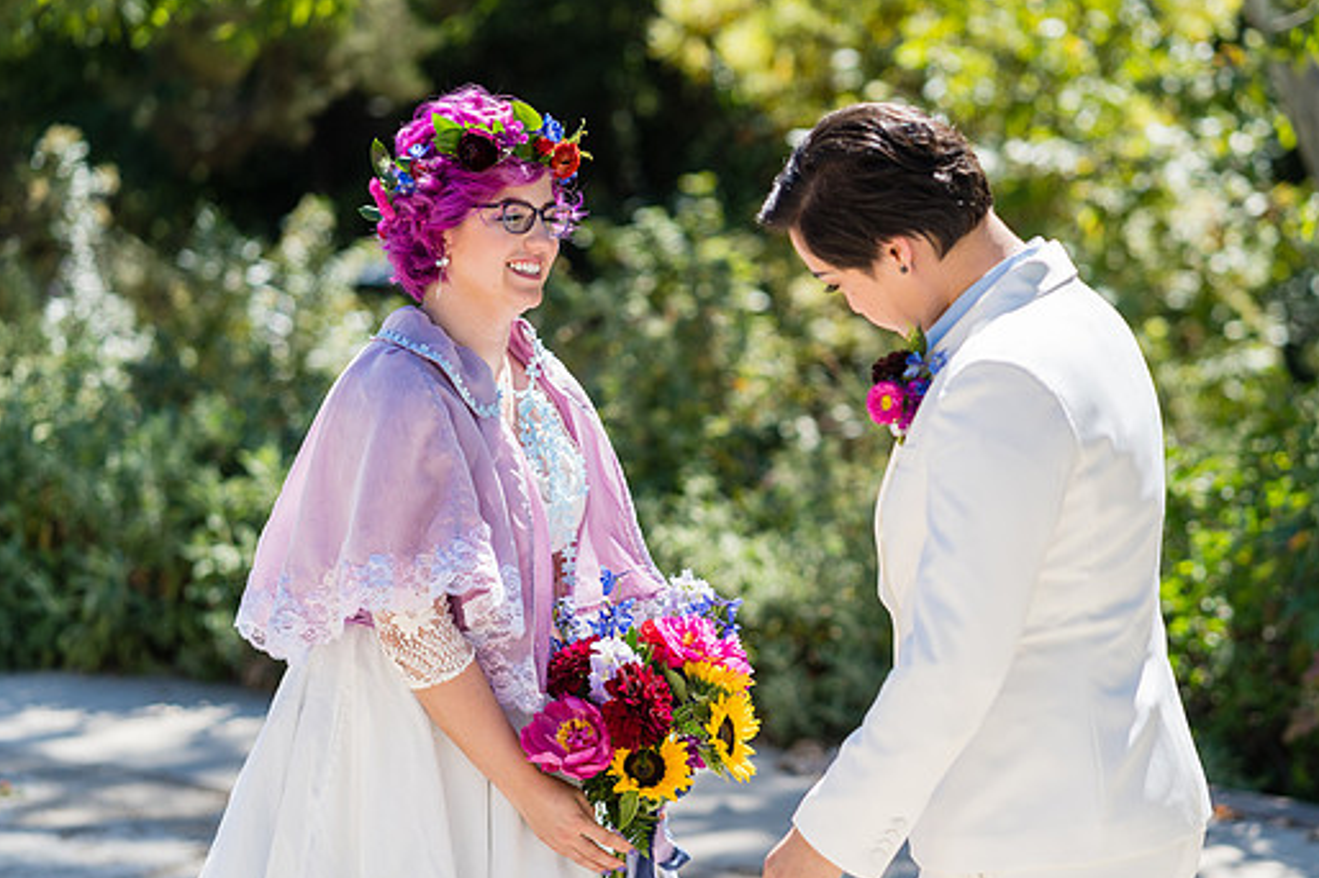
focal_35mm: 96
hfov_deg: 21.2
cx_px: 724
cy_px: 484
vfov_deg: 14.2
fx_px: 3515
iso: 100
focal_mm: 85
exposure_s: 1/640
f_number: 2.8
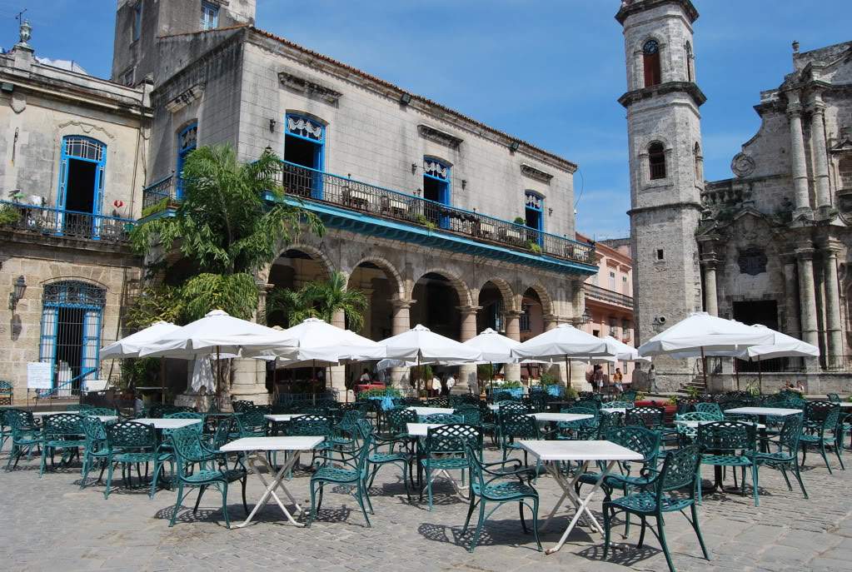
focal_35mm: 27
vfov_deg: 48.1
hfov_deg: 67.3
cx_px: 426
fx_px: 640
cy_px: 286
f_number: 9
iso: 100
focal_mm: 18
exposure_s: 1/320
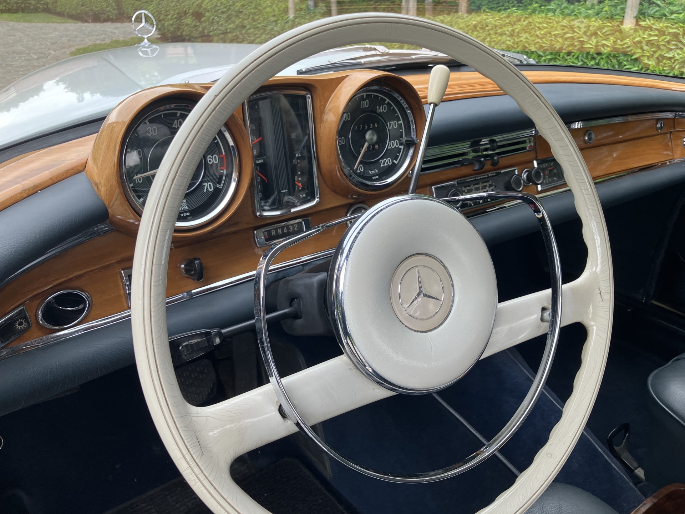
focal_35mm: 28
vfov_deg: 49.7
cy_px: 257
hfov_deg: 63.4
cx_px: 342
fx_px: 554
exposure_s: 1/121
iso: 40
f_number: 1.8
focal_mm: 3.99
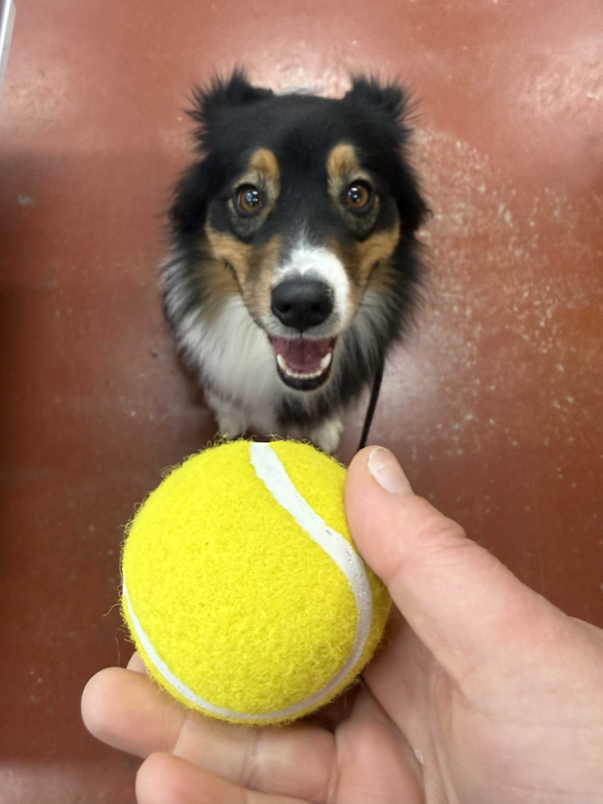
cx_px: 302
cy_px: 402
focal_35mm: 24
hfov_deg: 56.8
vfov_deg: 71.6
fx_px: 557
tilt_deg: -71.9
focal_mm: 2.22
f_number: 2.2
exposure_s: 1/50
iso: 250
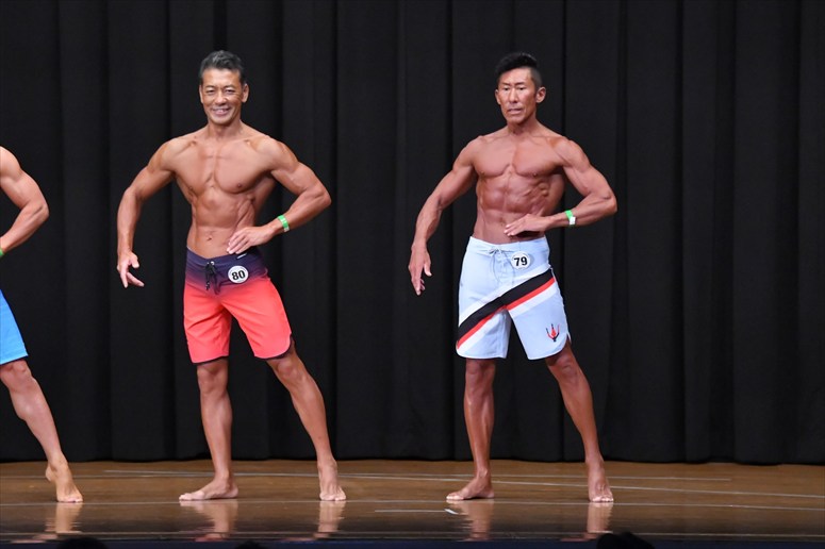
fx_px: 4971
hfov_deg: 9.5
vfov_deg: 6.3
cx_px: 412
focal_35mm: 217
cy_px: 274
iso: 8000
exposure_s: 1/400
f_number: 5.6
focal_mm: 145
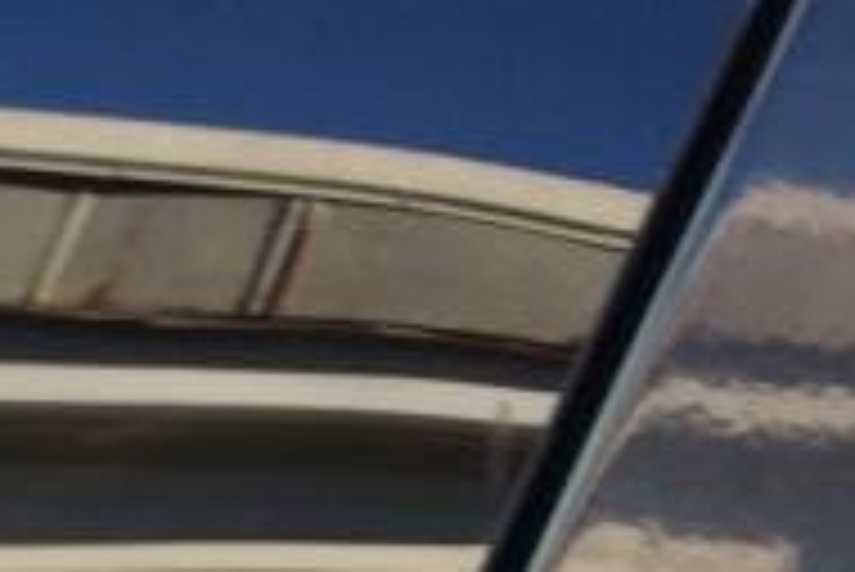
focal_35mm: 203
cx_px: -1125
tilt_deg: -31.2
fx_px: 4825
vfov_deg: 6.5
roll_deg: -2.1
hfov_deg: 9.2
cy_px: 1351
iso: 32
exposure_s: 1/159
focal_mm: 4.15
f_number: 2.2
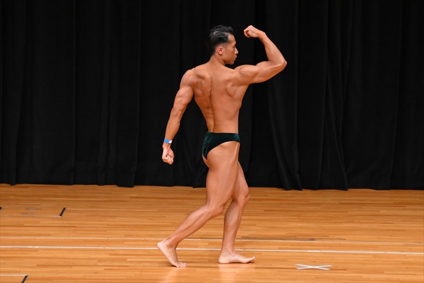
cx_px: 212
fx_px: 3355
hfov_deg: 7.2
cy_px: 142
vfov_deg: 4.8
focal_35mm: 285
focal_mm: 190
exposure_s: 1/400
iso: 3200
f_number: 5.6
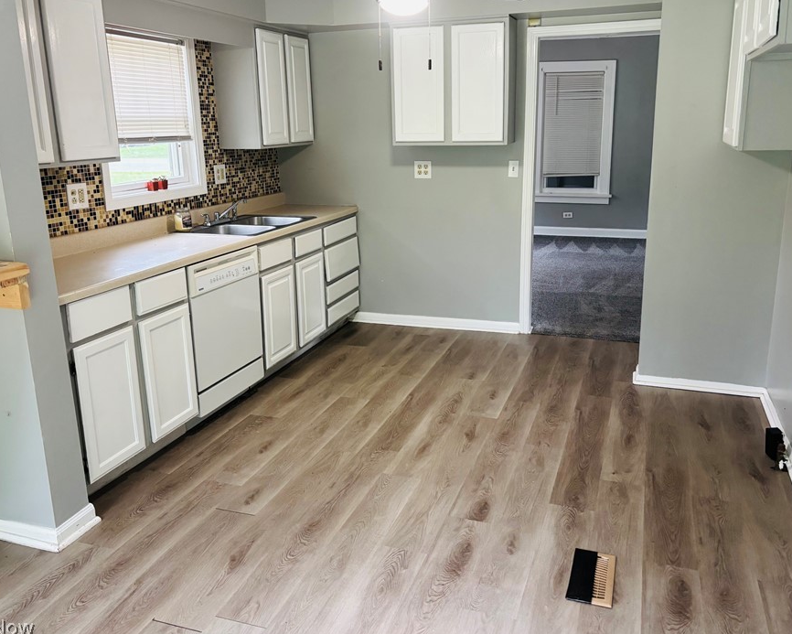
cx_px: 407
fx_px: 703
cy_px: 291
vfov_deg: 48.5
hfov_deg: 58.8
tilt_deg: -14.3
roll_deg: +1.1
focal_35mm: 30
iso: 250
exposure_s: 1/60
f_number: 1.6
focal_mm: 5.96
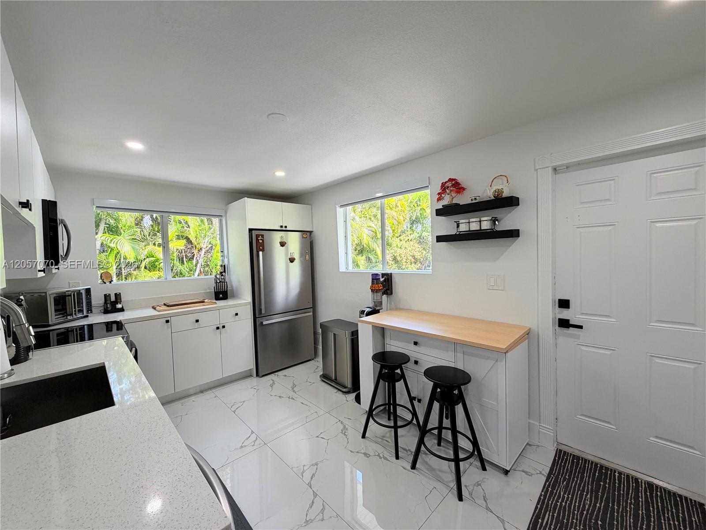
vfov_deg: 85.7
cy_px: 265
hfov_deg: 102.1
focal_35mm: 14
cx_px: 353
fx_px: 286
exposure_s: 1/120
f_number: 2.2
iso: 160
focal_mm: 2.22
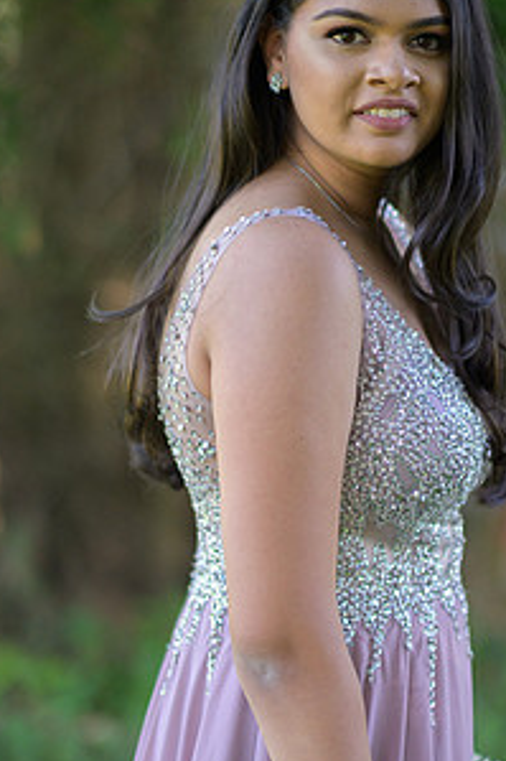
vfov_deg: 16.0
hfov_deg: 10.7
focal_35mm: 128
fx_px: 2702
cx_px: 303
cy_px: 351
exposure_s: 1/2000
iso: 640
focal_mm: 85
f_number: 1.4
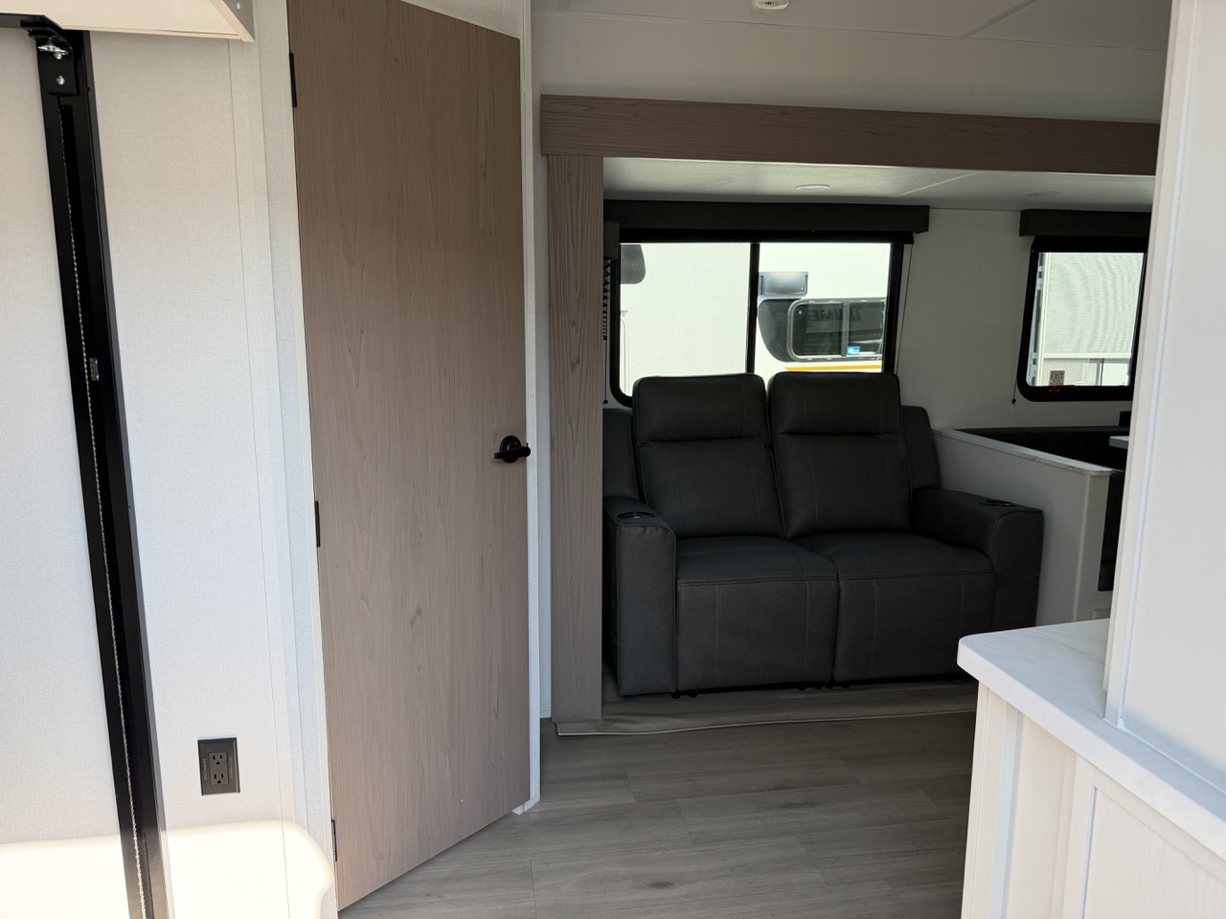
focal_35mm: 24
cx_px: 613
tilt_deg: -10.5
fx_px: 850
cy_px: 460
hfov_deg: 71.6
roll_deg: +2.1
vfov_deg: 56.8
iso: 100
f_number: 1.78
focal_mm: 6.76
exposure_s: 1/397
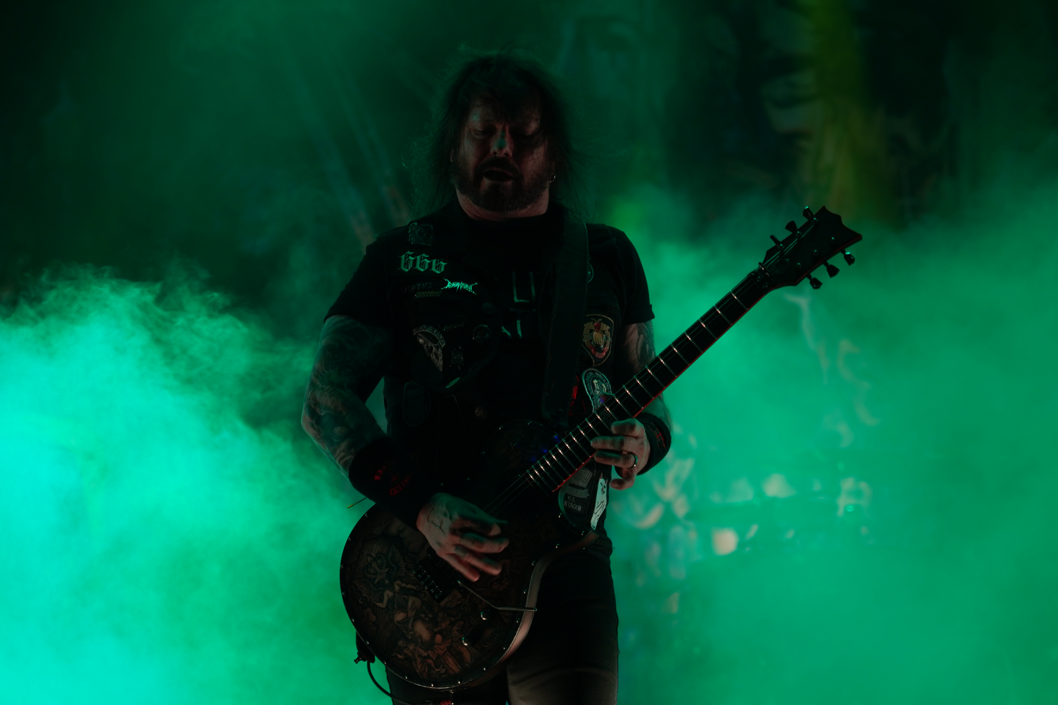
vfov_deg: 13.0
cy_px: 352
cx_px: 529
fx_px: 3086
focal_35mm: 105
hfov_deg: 19.5
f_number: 4
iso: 320
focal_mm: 105
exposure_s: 1/125
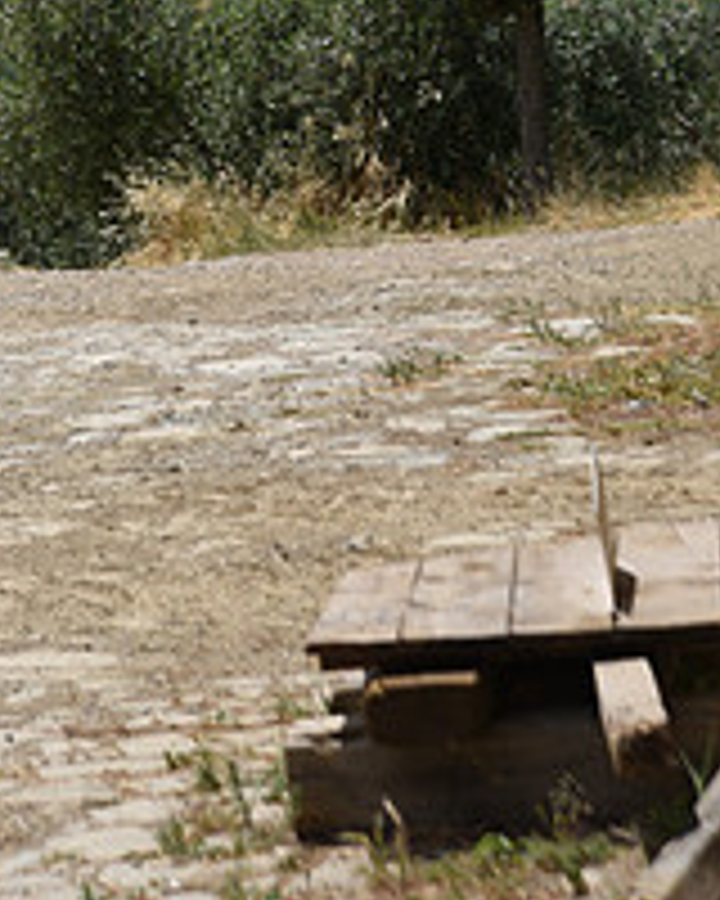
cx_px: 119
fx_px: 5434
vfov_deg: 9.3
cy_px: -342
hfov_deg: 7.6
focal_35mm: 204
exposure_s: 1/320
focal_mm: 75
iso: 72
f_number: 9
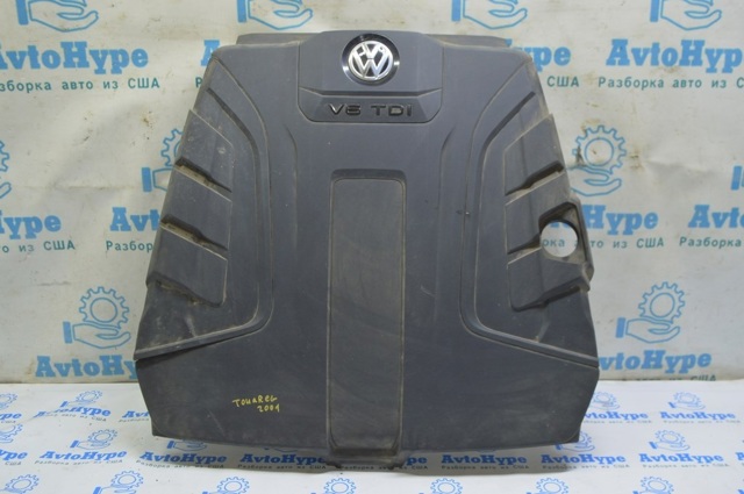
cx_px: 372
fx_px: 712
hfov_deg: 55.2
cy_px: 247
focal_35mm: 34
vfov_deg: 38.3
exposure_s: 1/20
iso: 400
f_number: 5.6
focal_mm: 23
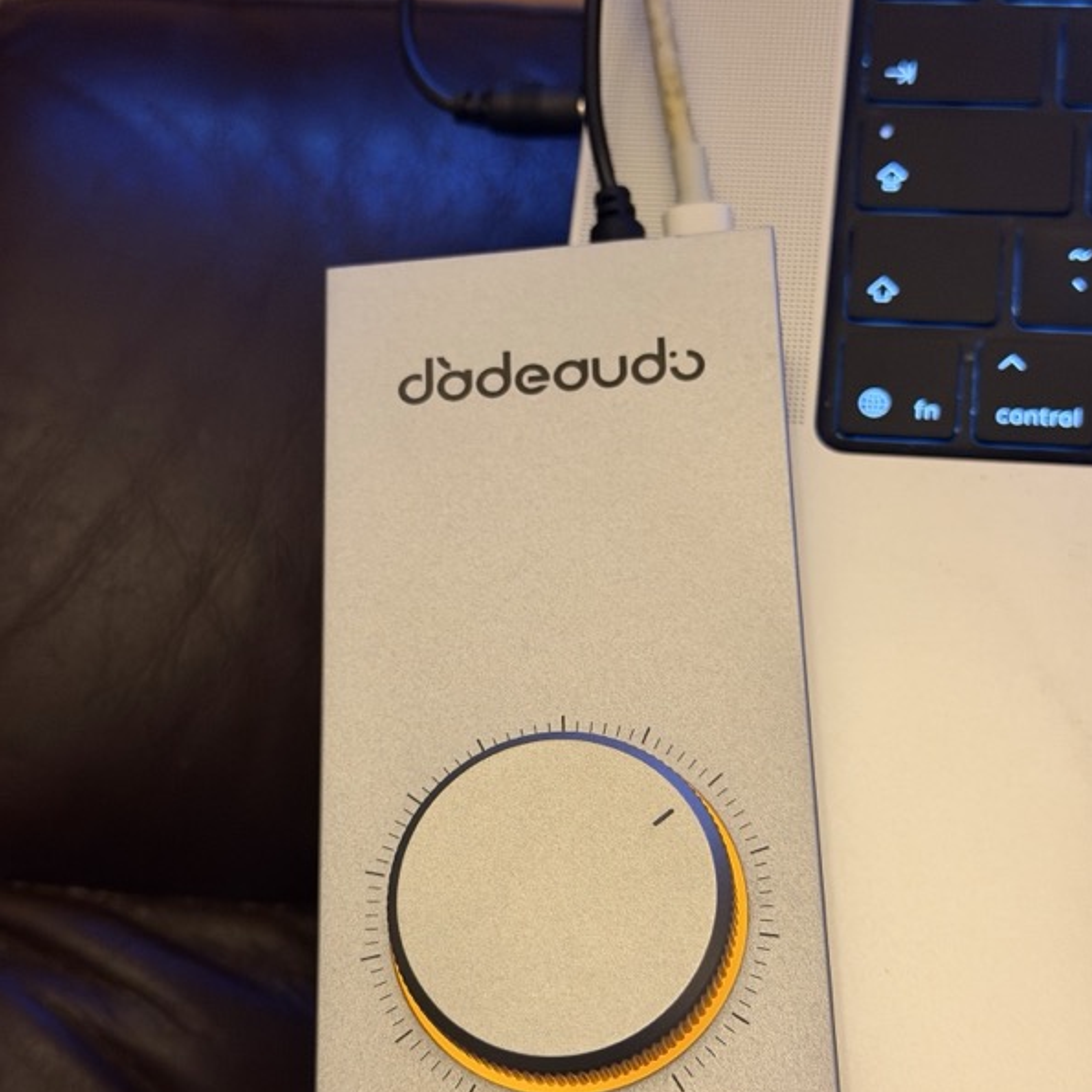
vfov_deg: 30.0
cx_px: 547
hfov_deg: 30.0
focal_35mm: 57
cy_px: 644
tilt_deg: -70.5
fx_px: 2034
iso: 500
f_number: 1.78
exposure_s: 1/33
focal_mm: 6.76
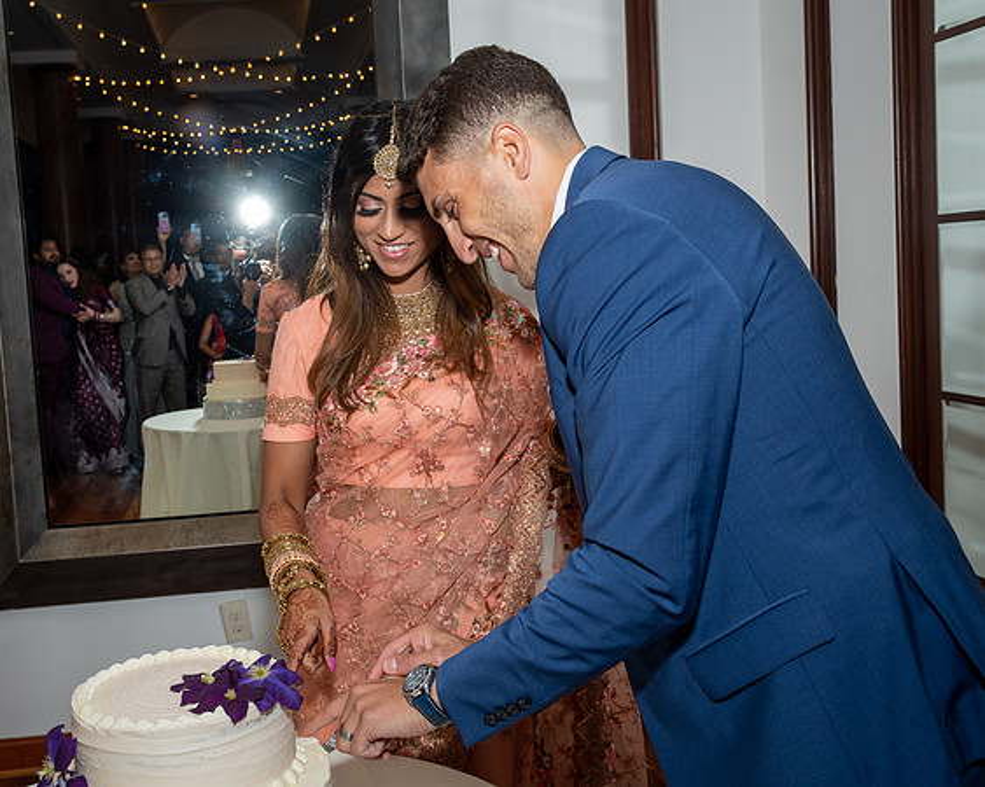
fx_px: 1173
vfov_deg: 37.1
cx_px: 382
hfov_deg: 45.3
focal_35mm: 40
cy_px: 361
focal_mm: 22
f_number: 6.3
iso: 500
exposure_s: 1/250
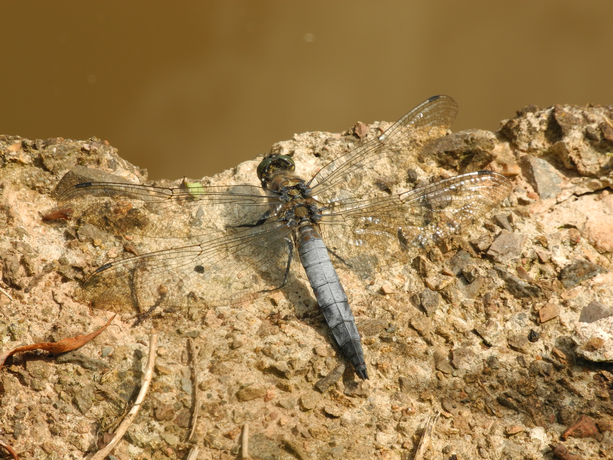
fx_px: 3542
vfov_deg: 7.4
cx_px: 306
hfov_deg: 9.9
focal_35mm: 200
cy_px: 230
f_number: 8
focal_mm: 42.6
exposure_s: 1/200
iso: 100
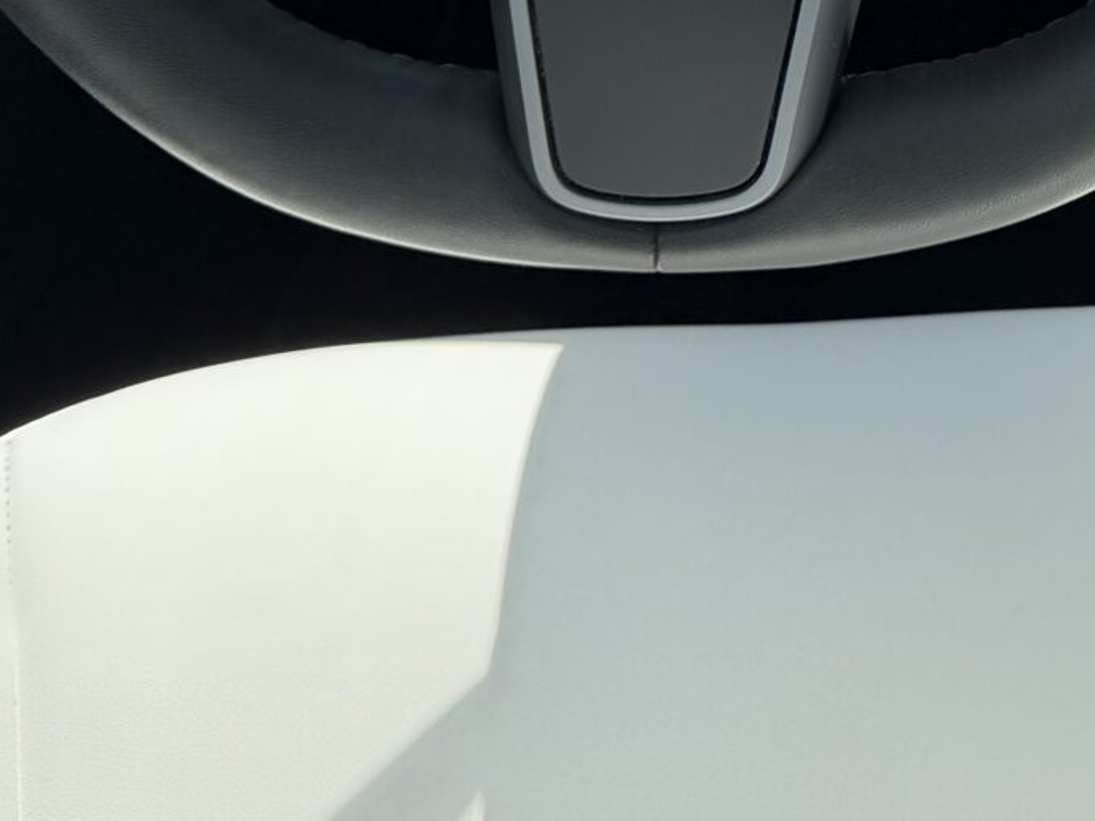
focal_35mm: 90
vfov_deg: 14.7
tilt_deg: -28.4
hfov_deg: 20.6
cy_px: -588
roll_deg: +1.1
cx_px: 1259
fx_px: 2846
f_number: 1.78
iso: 100
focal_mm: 6.76
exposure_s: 1/2299
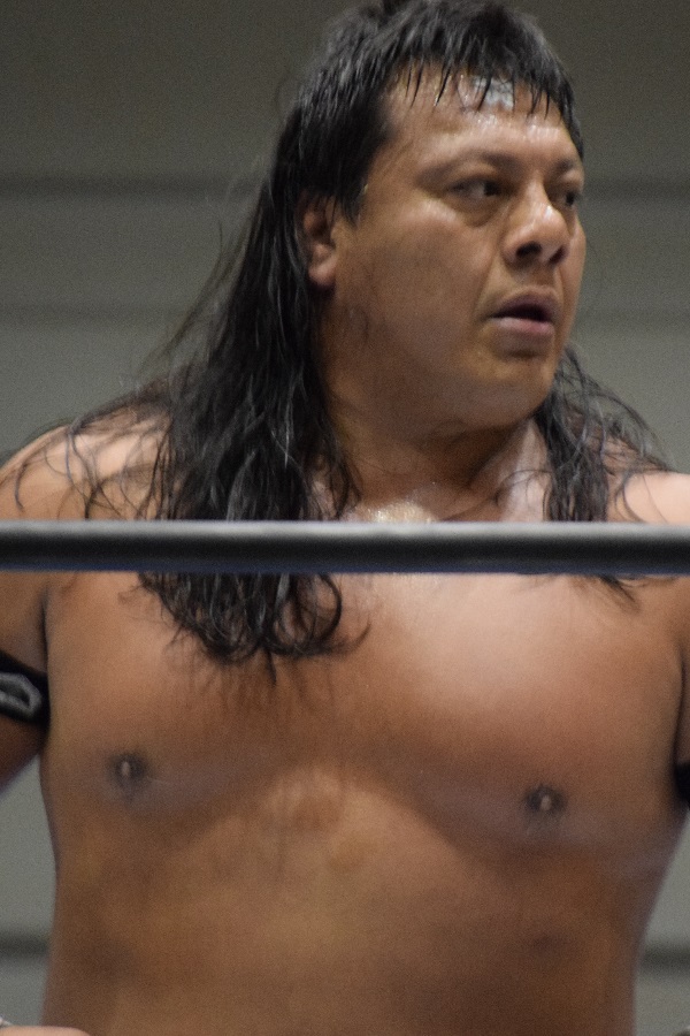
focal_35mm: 300
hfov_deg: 4.6
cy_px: 518
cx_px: 345
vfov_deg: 6.9
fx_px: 8624
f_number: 5.6
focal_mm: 200
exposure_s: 1/40
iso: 3200
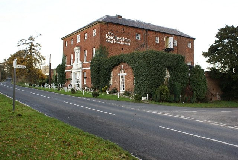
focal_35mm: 33
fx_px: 219
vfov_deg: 40.1
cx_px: 119
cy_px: 80
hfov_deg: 57.1
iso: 100
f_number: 4
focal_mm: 22
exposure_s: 1/50
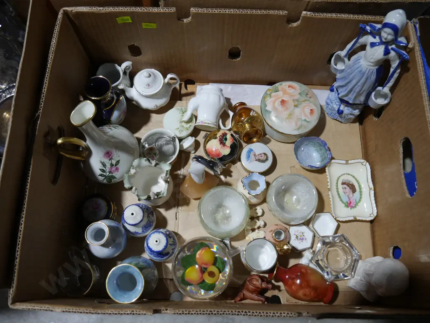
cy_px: 162
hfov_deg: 60.0
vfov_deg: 46.8
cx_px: 215
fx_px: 373
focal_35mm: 30
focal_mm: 15
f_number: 3.6
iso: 200
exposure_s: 1/100
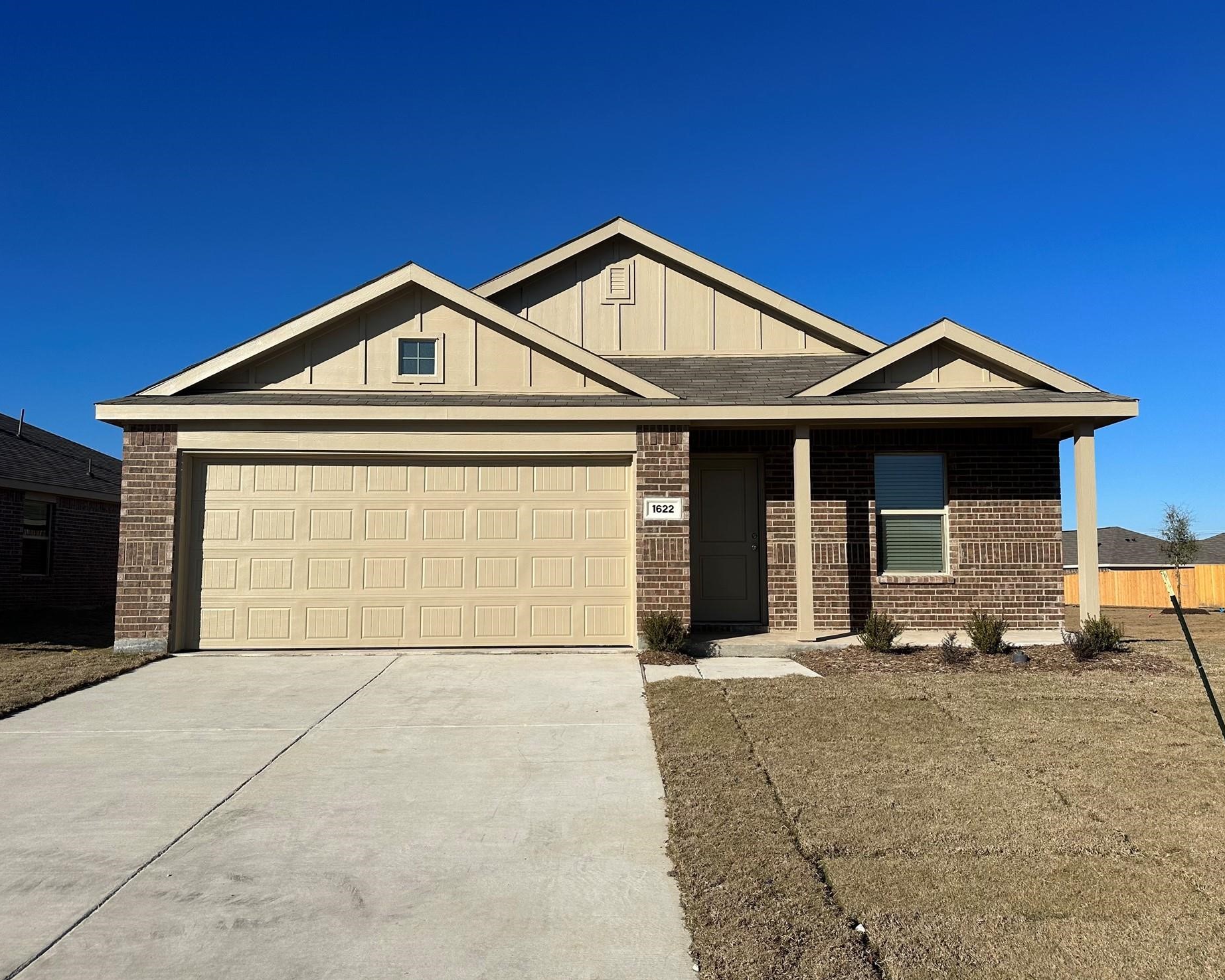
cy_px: 499
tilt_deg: +4.6
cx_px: 625
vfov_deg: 54.9
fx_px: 943
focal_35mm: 26
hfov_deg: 66.0
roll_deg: +0.0
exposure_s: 1/8197
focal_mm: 6.86
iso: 80
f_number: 1.78
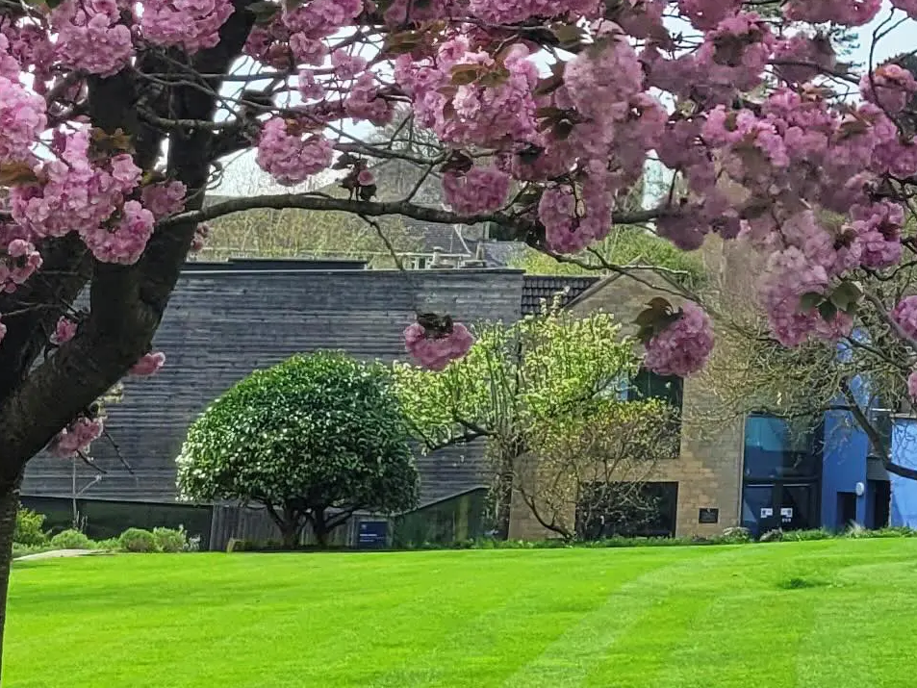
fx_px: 2914
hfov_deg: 17.1
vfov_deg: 12.6
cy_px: -405
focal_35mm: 110
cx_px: 1114
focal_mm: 5.4
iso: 40
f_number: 1.8
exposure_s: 1/2032
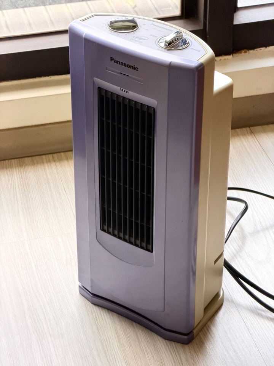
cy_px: 183
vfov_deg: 19.6
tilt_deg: -34.4
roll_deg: +0.5
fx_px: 1055
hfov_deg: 14.8
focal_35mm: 100
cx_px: 137
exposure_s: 1/78
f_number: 2.8
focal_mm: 16.89
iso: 640
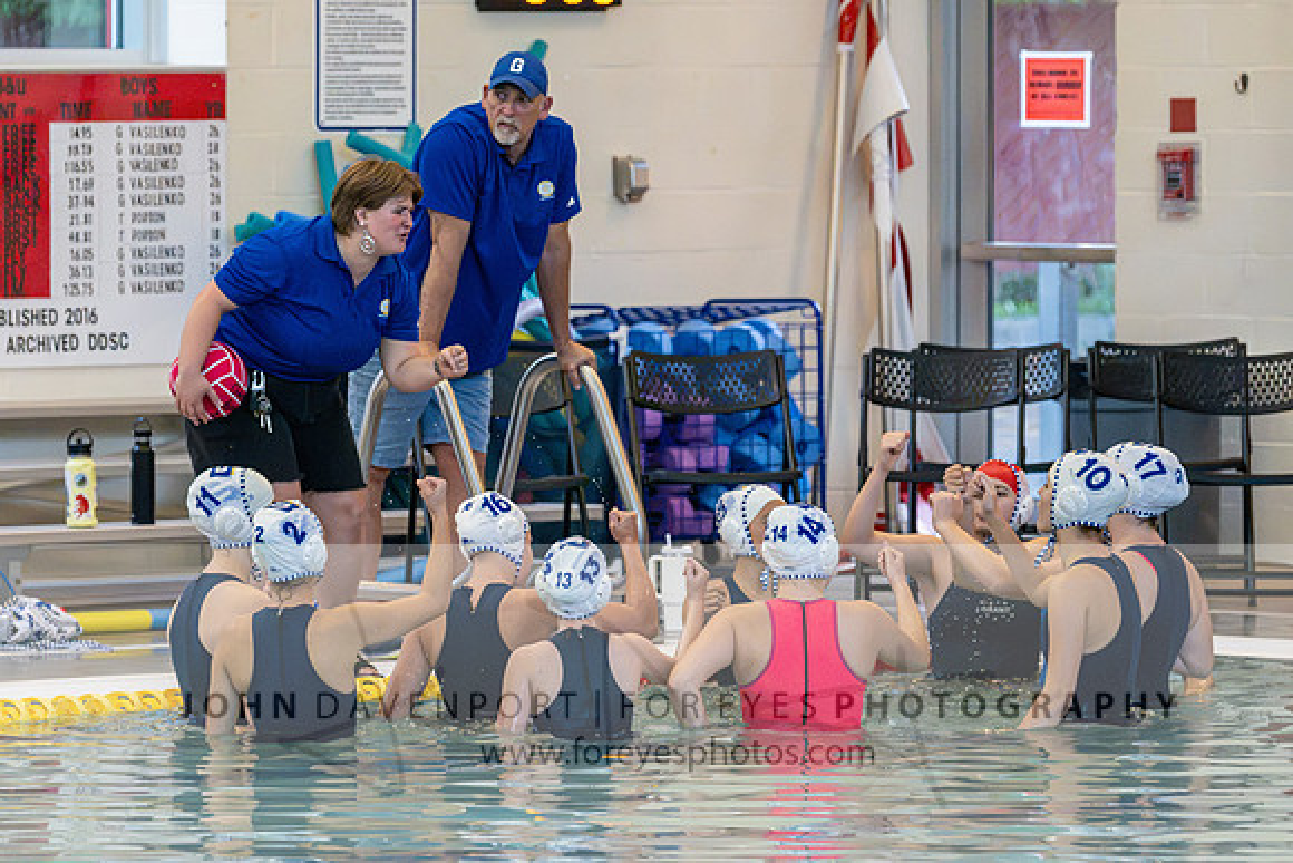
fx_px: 10226
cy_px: 446
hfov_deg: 7.2
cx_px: 592
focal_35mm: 285
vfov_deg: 4.8
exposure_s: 1/1000
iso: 16000
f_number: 4
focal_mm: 200
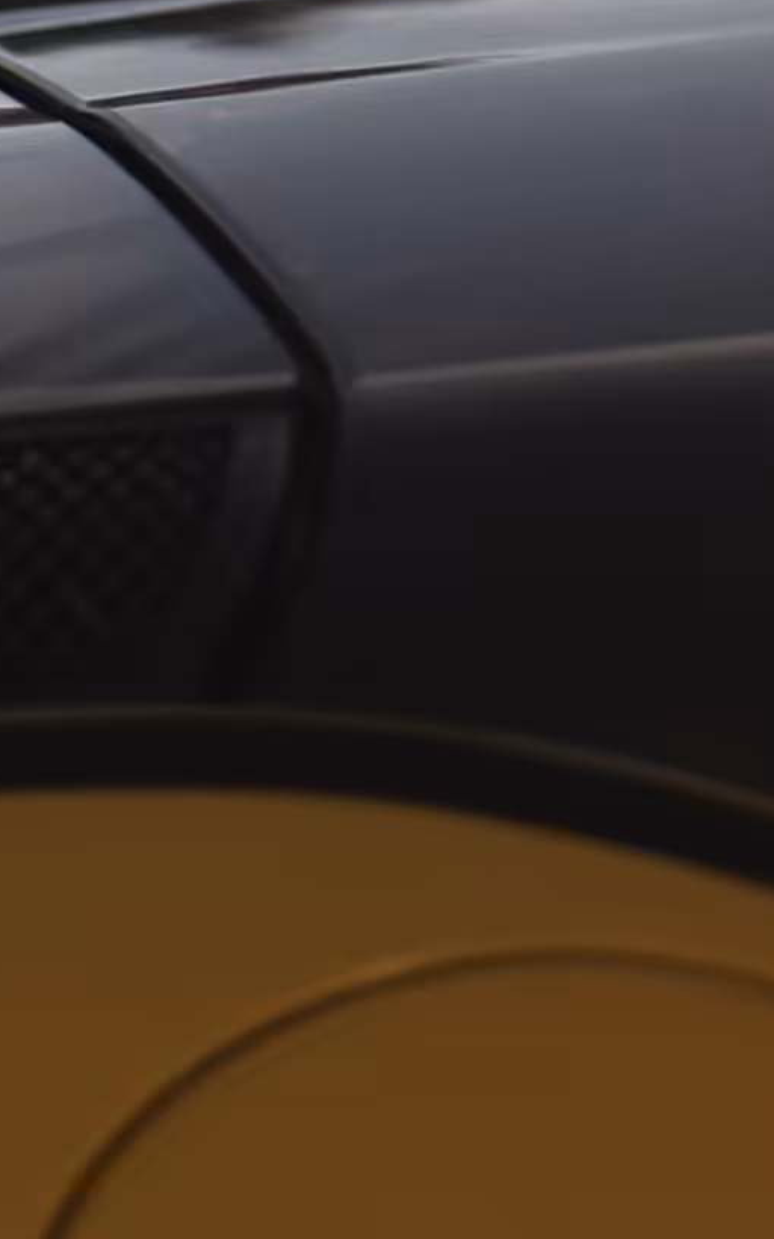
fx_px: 8841
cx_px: 2735
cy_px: -938
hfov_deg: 4.7
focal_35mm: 262
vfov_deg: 7.8
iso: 100
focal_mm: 35
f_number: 2.5
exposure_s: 1/4000
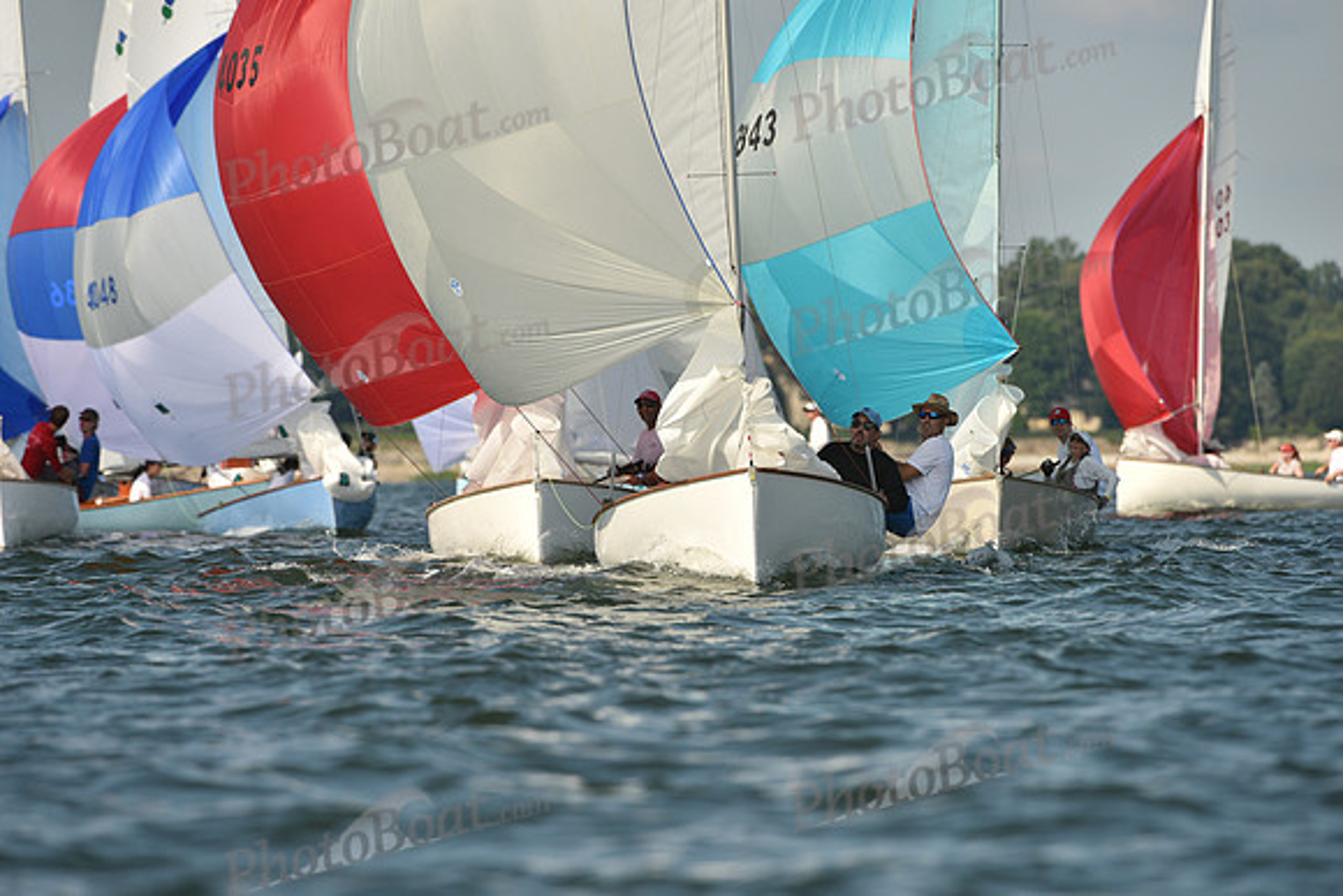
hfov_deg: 5.2
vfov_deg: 3.4
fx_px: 14925
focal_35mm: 400
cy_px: 448
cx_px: 672
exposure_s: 1/1250
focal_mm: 400
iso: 250
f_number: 7.1
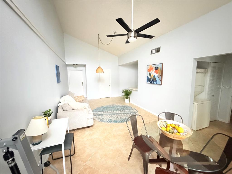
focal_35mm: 14
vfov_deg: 85.7
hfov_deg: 102.1
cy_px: 87
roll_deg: +0.4
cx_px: 116
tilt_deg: -7.1
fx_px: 94
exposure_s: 1/24
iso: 2500
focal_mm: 2.22
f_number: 2.2
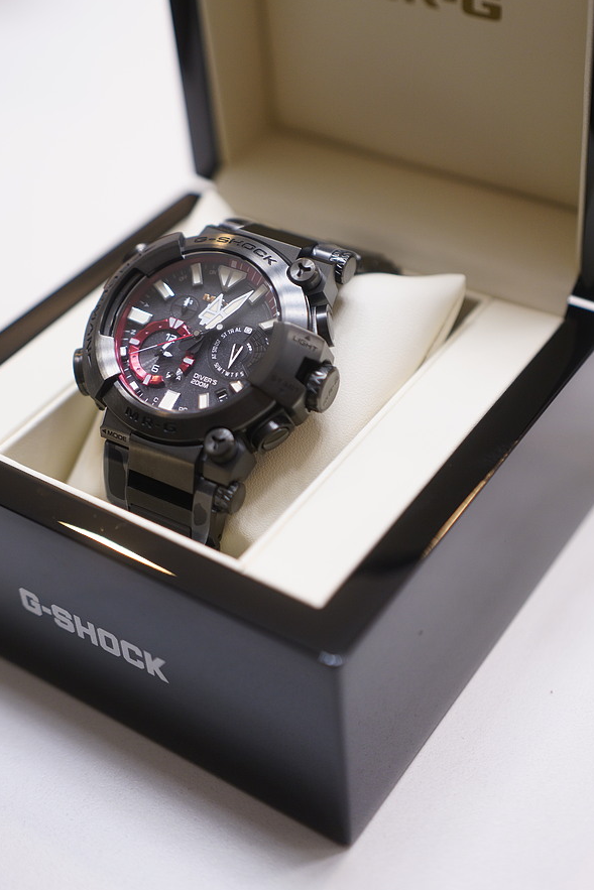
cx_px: 274
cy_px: 334
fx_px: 1311
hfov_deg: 25.5
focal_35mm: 53
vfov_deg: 37.3
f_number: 2.8
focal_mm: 40
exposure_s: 1/125
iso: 640
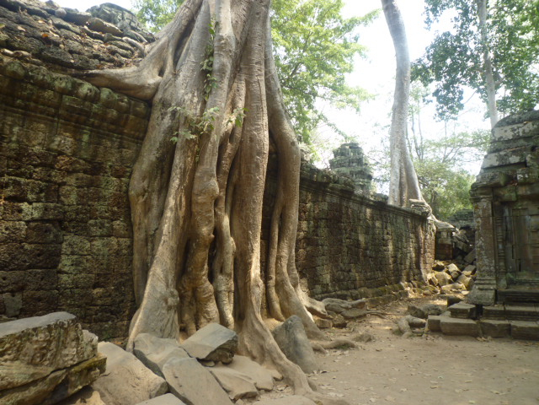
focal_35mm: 25
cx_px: 270
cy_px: 202
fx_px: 389
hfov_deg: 69.4
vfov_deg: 54.9
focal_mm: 4.4
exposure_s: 1/200
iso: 80
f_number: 2.8
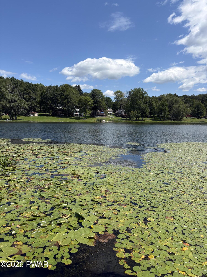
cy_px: 138
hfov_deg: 53.1
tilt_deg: -4.7
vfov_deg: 67.3
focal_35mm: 26
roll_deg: +0.3
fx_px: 207
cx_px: 104
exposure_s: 1/4608
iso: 50
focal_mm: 5.96
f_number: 1.6
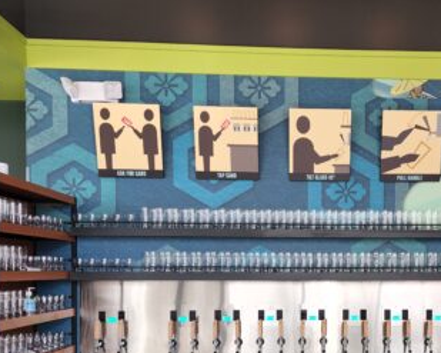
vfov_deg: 38.9
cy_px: 270
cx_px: 325
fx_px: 483
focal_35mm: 37
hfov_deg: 47.4
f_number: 1.8
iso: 160
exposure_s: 1/100
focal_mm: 6.4
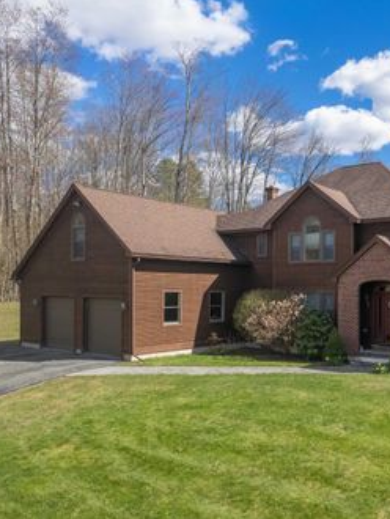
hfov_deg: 41.8
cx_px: 324
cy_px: 259
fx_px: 480
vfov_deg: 56.8
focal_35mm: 32
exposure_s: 1/320
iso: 150
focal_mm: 8.38
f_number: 2.8
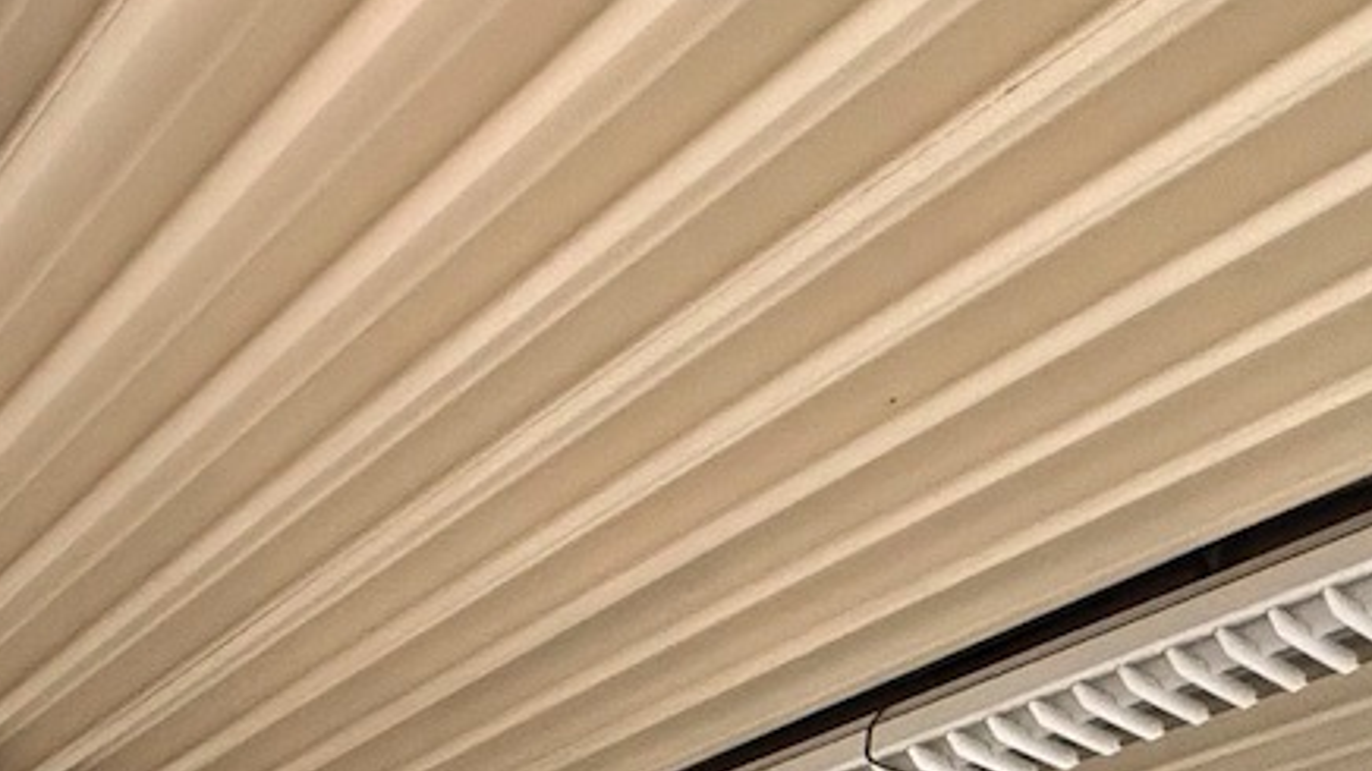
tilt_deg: -0.6
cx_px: 138
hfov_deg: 39.1
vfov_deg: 17.6
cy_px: 1523
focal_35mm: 49
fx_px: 1782
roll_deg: -1.2
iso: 640
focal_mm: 2.22
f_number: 2.2
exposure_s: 1/60
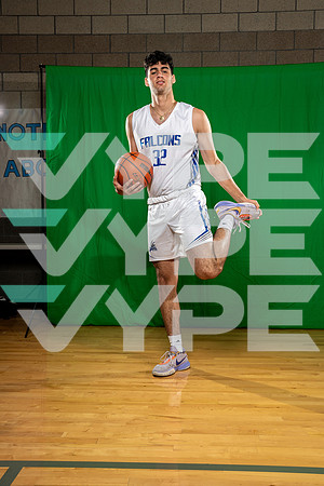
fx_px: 499
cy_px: 243
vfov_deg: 51.9
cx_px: 162
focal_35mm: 37
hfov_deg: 35.9
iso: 250
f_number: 8
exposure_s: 1/250
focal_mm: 37
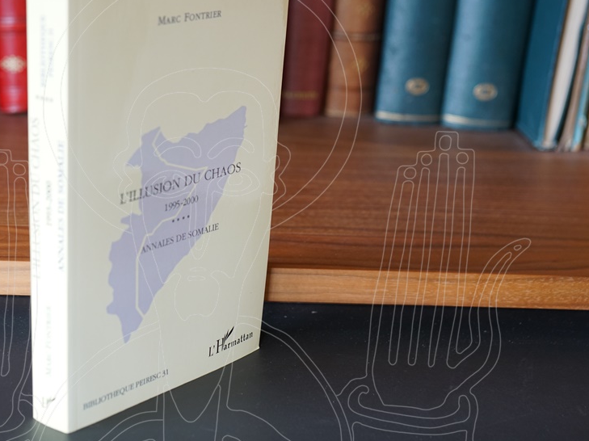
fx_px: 1122
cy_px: 182
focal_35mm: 66
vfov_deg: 22.2
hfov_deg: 29.2
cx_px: 200
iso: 1000
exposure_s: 1/160
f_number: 4
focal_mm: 50
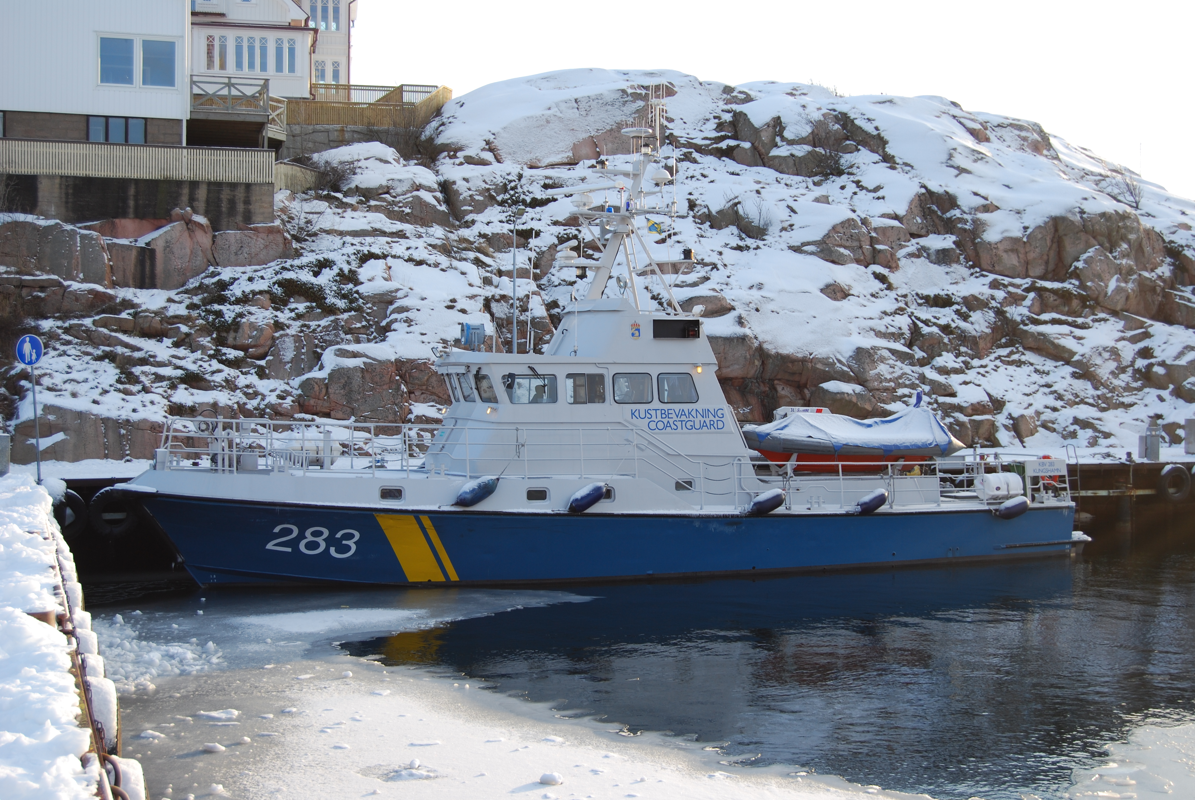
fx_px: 1545
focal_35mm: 46
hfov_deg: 42.3
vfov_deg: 29.0
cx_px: 598
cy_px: 400
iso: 110
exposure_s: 1/125
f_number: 5.6
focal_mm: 31
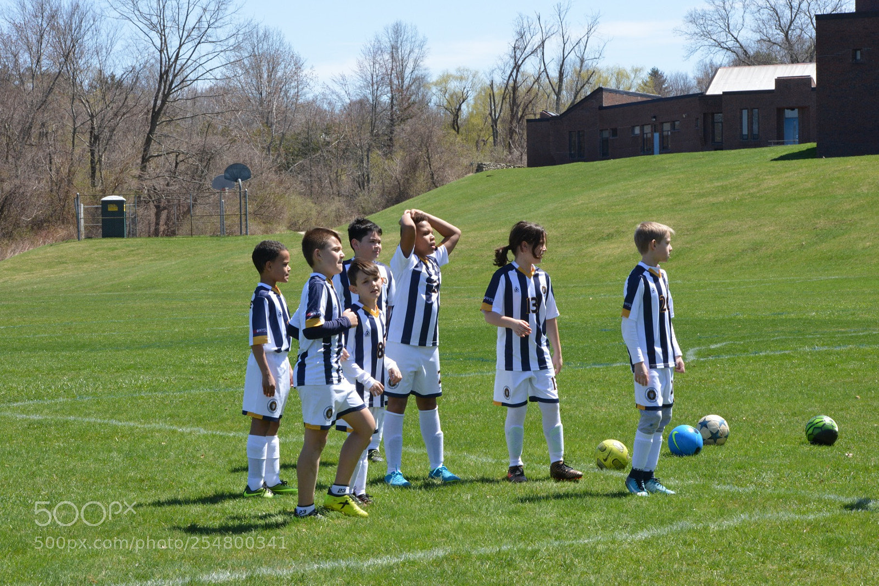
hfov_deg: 19.5
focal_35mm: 105
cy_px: 293
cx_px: 440
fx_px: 2564
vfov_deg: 13.0
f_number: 22
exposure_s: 1/160
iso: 1000
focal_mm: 105
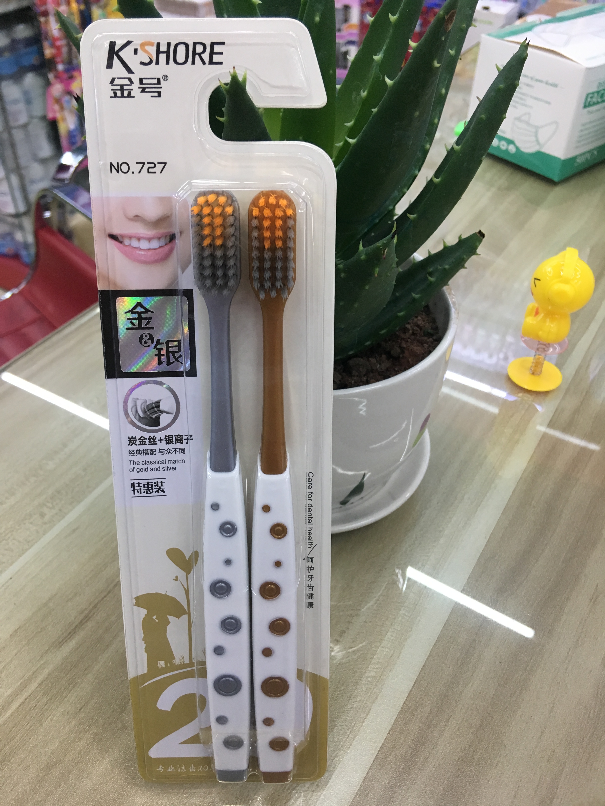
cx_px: 302
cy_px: 403
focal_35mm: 29
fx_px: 676
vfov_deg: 61.7
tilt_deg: -39.5
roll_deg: -0.3
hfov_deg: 48.2
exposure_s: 1/33
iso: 50
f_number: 2.2
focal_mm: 4.15
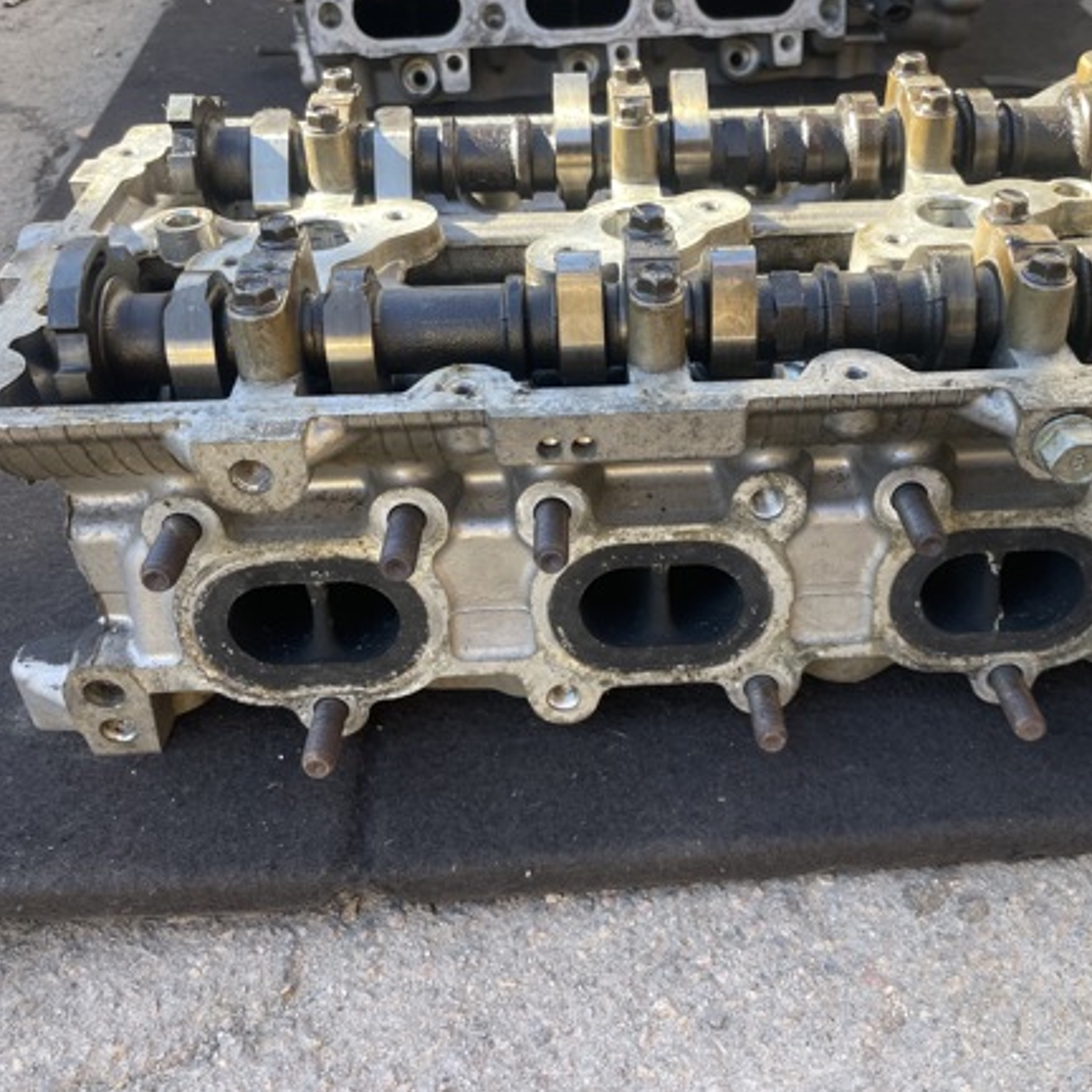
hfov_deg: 48.2
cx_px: 647
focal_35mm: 34
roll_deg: +0.8
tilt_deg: -38.3
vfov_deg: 48.4
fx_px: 1213
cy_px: 492
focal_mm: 4.2
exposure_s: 1/172
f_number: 1.6
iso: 32
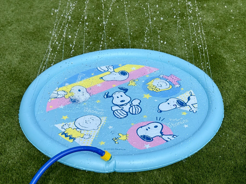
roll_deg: +0.5
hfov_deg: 33.8
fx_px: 405
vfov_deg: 25.7
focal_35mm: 57
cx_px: 130
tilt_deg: -33.1
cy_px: 93
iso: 64
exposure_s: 1/5587
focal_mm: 6.76
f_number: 1.78
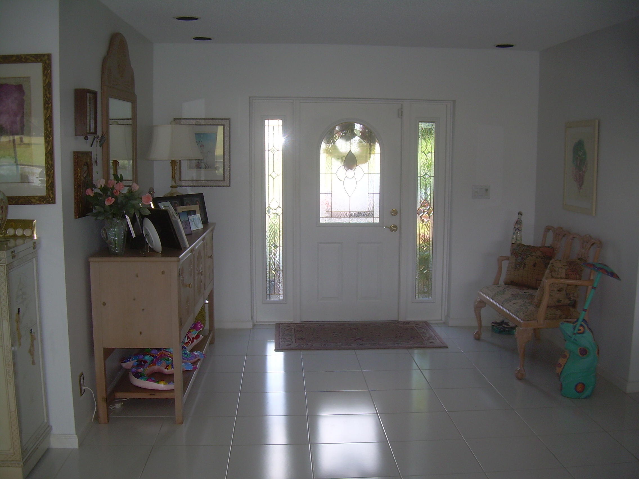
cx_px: 320
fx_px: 701
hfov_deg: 49.0
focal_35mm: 38
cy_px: 240
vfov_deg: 37.7
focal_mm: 6.3
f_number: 2.8
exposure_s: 1/60
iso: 50
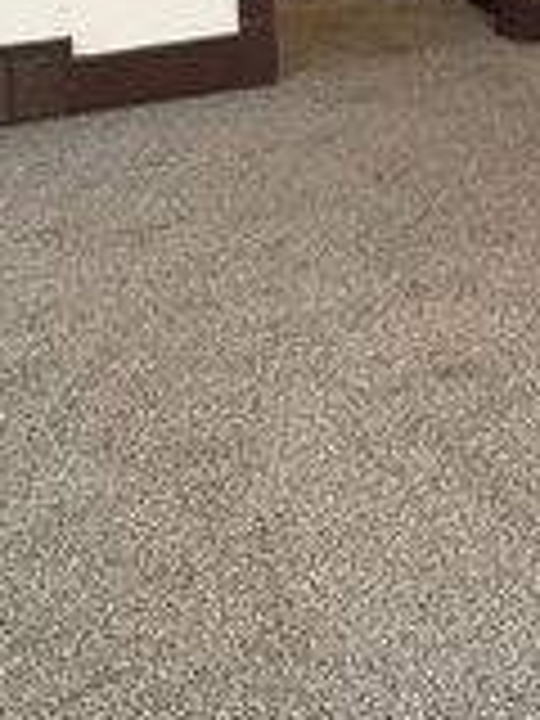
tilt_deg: -11.5
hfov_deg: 18.0
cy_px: -68
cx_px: 648
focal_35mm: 78
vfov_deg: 23.5
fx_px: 1622
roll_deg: +1.5
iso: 125
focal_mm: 5.1
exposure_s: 1/102
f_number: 1.6
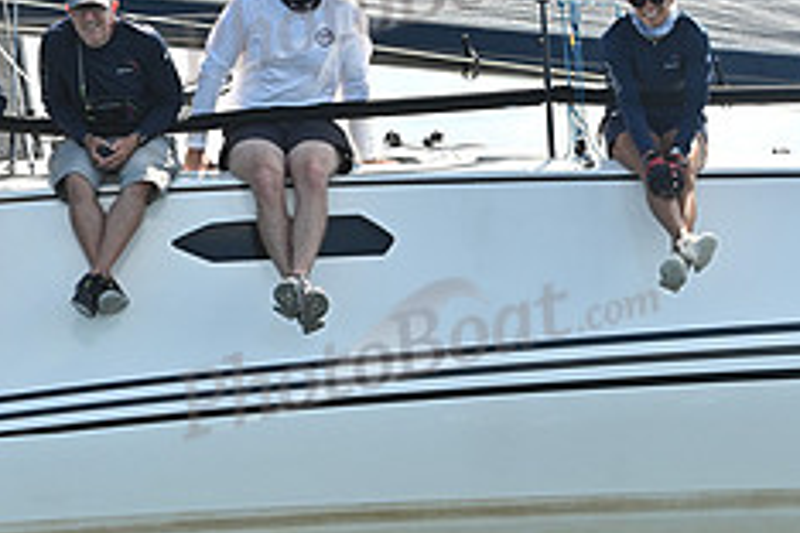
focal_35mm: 203
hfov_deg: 10.1
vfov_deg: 6.8
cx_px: 3
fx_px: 4511
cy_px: 220
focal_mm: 82
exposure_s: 1/1250
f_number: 5
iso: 250
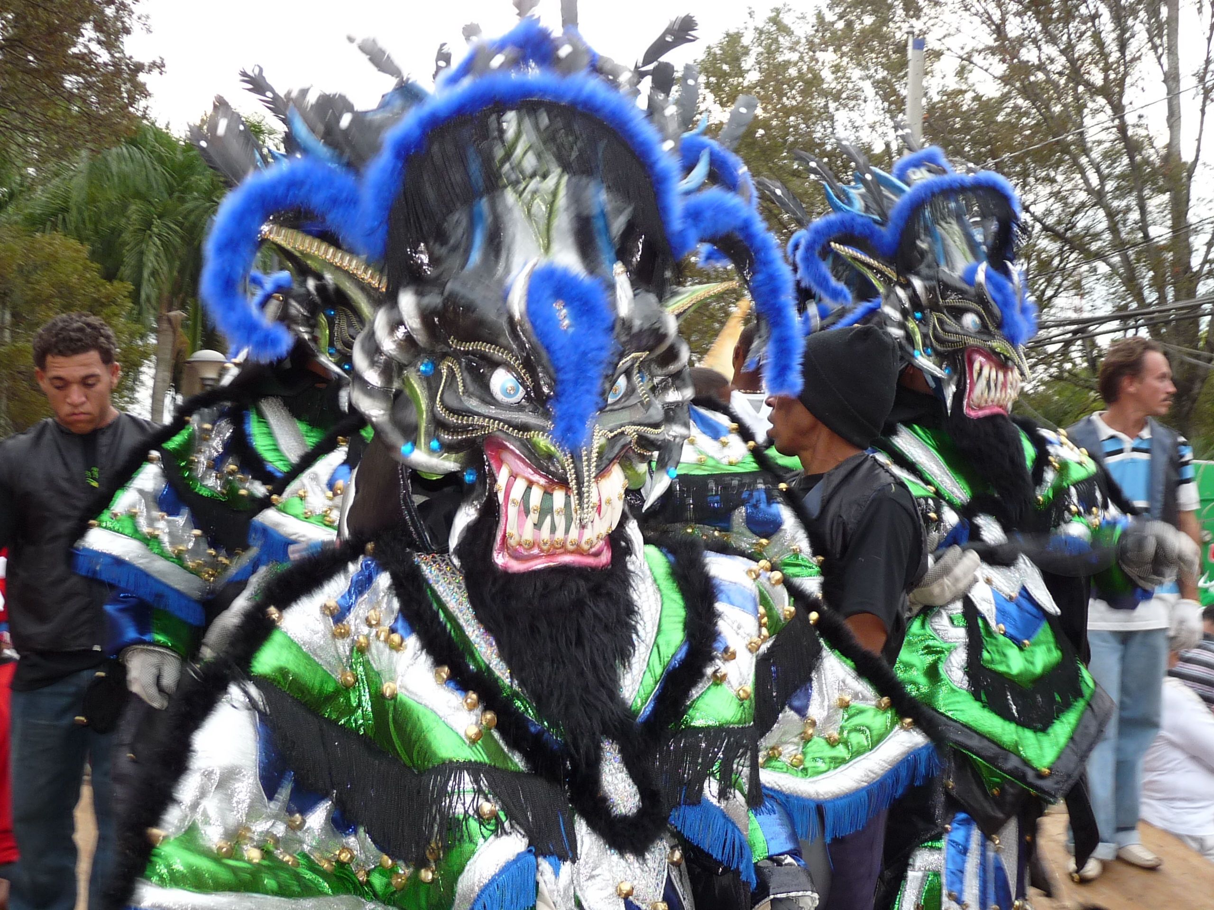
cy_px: 455
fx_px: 1438
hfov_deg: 45.8
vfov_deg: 35.1
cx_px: 607
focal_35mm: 41
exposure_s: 1/30
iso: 100
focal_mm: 5
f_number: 2.8
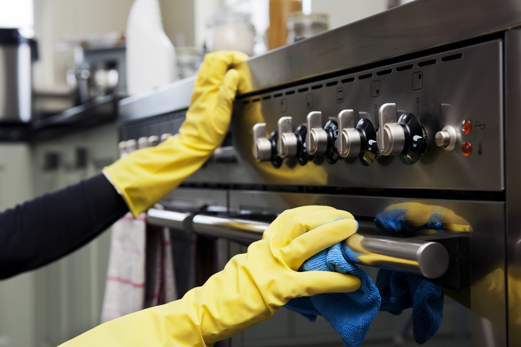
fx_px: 839
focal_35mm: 58
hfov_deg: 34.5
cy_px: 174
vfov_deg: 23.3
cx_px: 260
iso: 250
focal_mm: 58
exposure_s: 1/50
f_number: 6.3
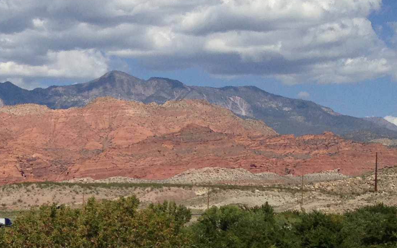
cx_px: -114
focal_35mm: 110
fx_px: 1190
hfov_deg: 17.8
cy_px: 246
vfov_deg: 11.8
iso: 50
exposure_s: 1/2632
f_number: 2.4
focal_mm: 4.28
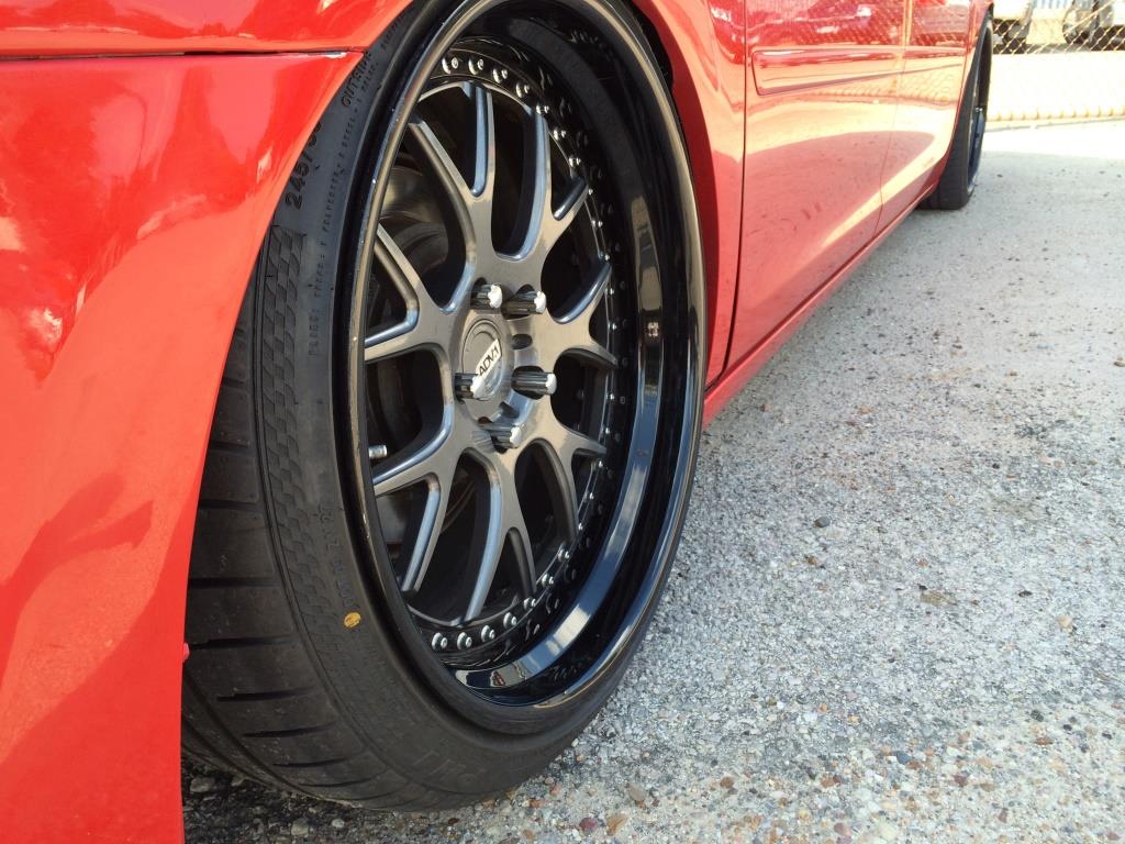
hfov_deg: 60.0
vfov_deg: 46.8
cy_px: 422
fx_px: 975
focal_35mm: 30
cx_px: 562
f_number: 2.2
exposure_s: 1/261
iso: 32
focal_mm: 4.12
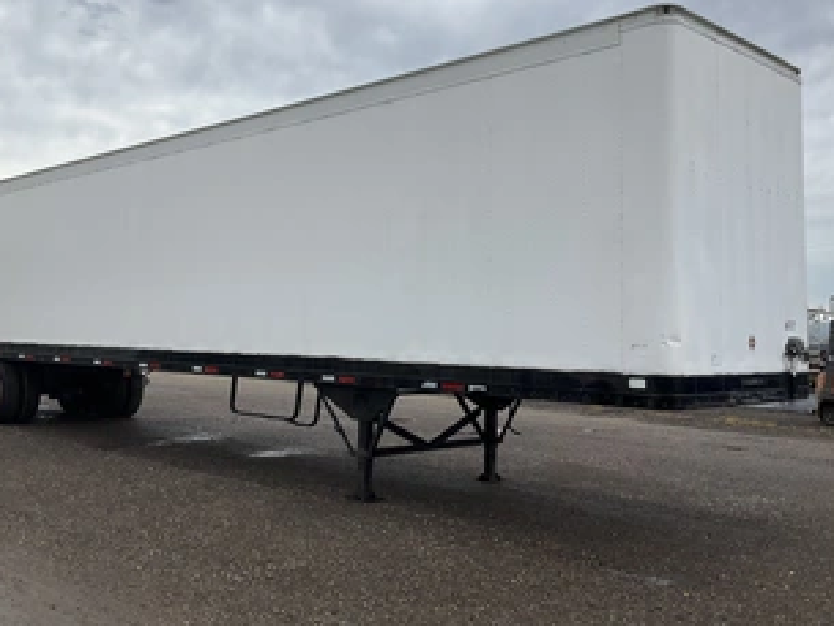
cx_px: 405
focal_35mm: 38
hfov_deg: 49.0
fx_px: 916
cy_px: 257
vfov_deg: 37.6
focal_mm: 3
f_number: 1.8
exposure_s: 1/1786
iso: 25
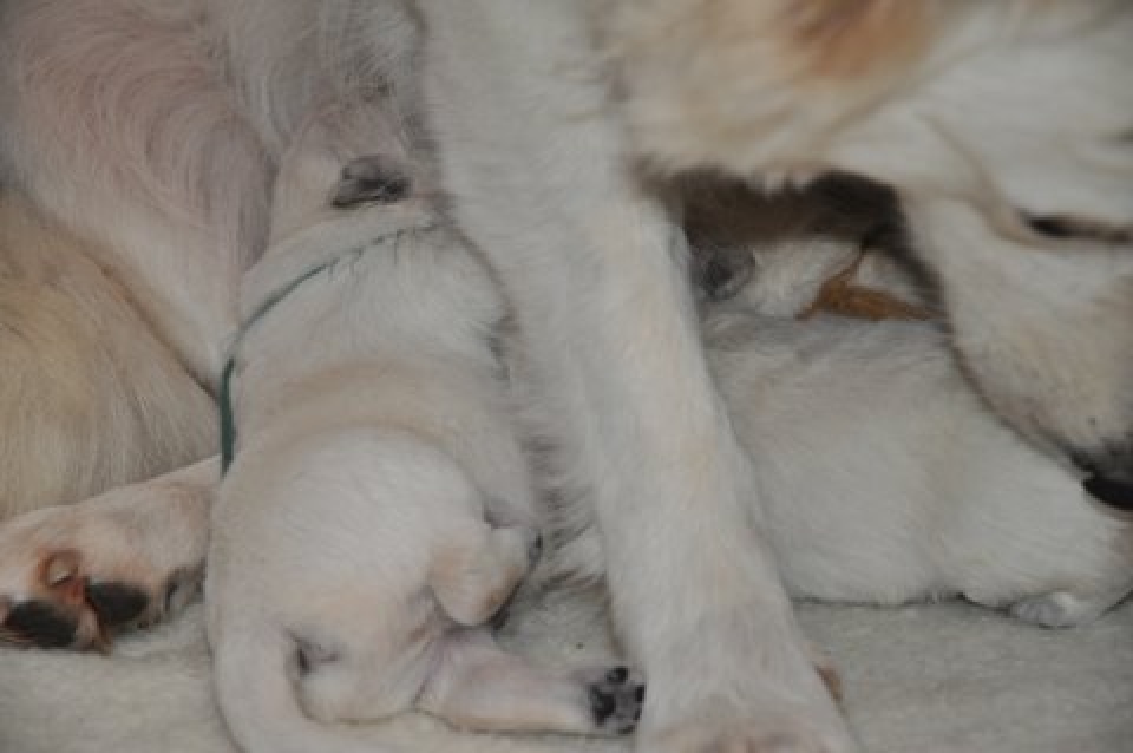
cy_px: 376
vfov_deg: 13.0
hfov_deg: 19.5
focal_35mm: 105
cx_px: 566
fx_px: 3301
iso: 800
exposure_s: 1/60
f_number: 4.5
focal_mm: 70
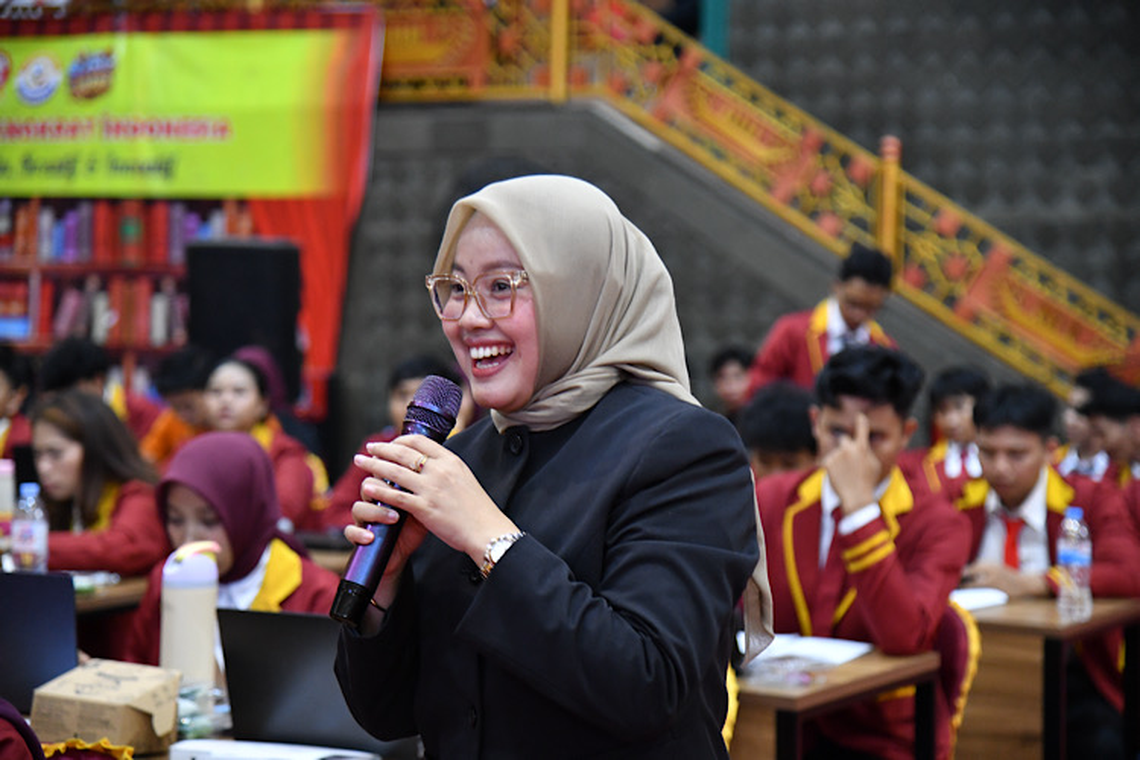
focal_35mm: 82
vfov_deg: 16.7
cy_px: 380
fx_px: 2596
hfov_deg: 24.8
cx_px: 570
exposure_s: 1/100
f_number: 4
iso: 4000
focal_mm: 82
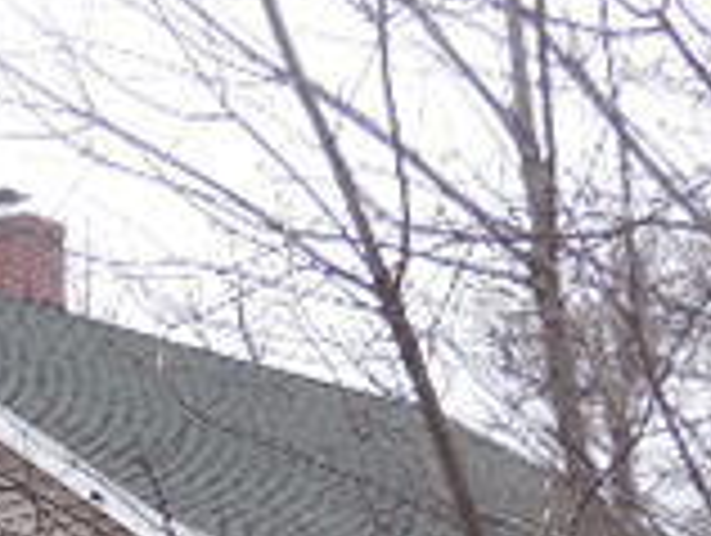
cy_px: 901
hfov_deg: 18.5
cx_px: -108
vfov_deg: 13.5
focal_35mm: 101
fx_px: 2078
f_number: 3.1
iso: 125
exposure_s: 1/80
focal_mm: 4.5
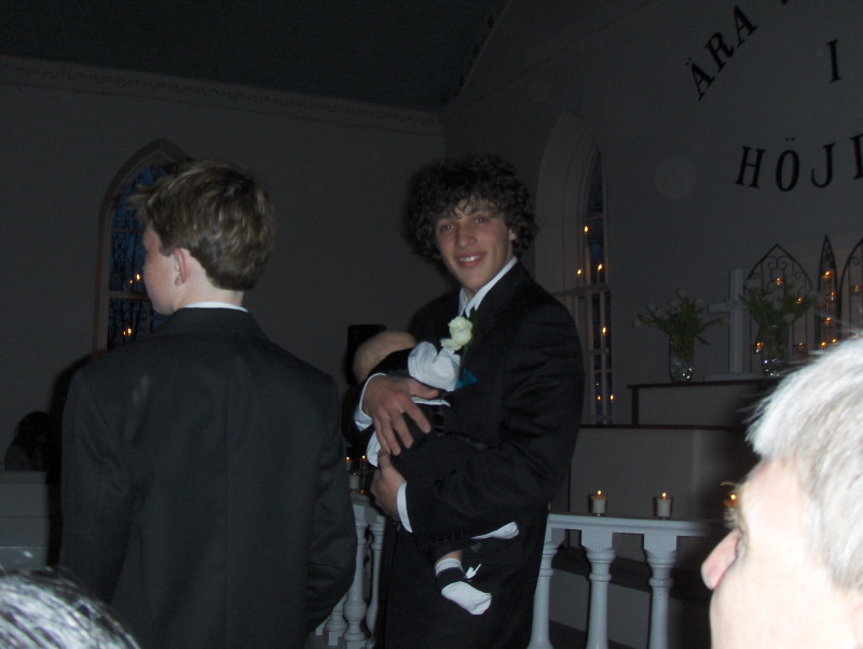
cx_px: 432
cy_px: 324
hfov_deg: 45.7
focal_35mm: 41
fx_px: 1023
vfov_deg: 35.2
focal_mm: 6.5
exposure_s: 1/60
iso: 100
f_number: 3.5
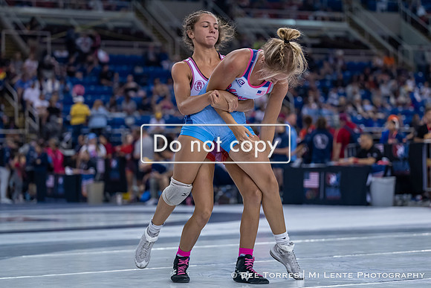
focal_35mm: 108
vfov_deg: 12.7
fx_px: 1289
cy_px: 144
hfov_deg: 19.0
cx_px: 236
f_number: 2.8
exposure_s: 1/800
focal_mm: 93
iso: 2000
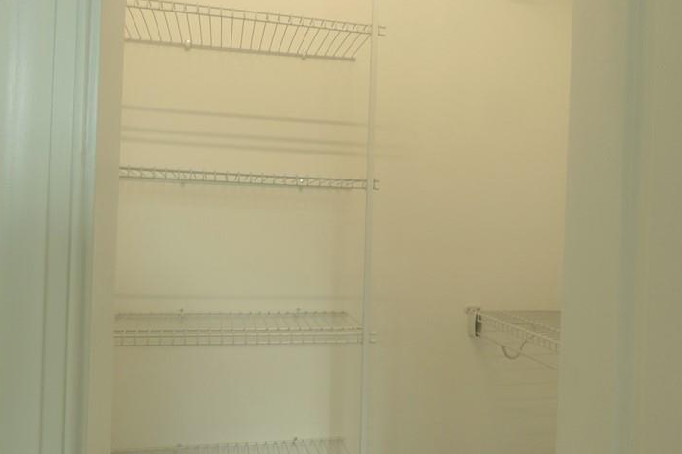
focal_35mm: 30
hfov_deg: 61.9
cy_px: 225
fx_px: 568
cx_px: 357
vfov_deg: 43.6
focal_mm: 3.58
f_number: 2.8
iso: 100
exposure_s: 1/80
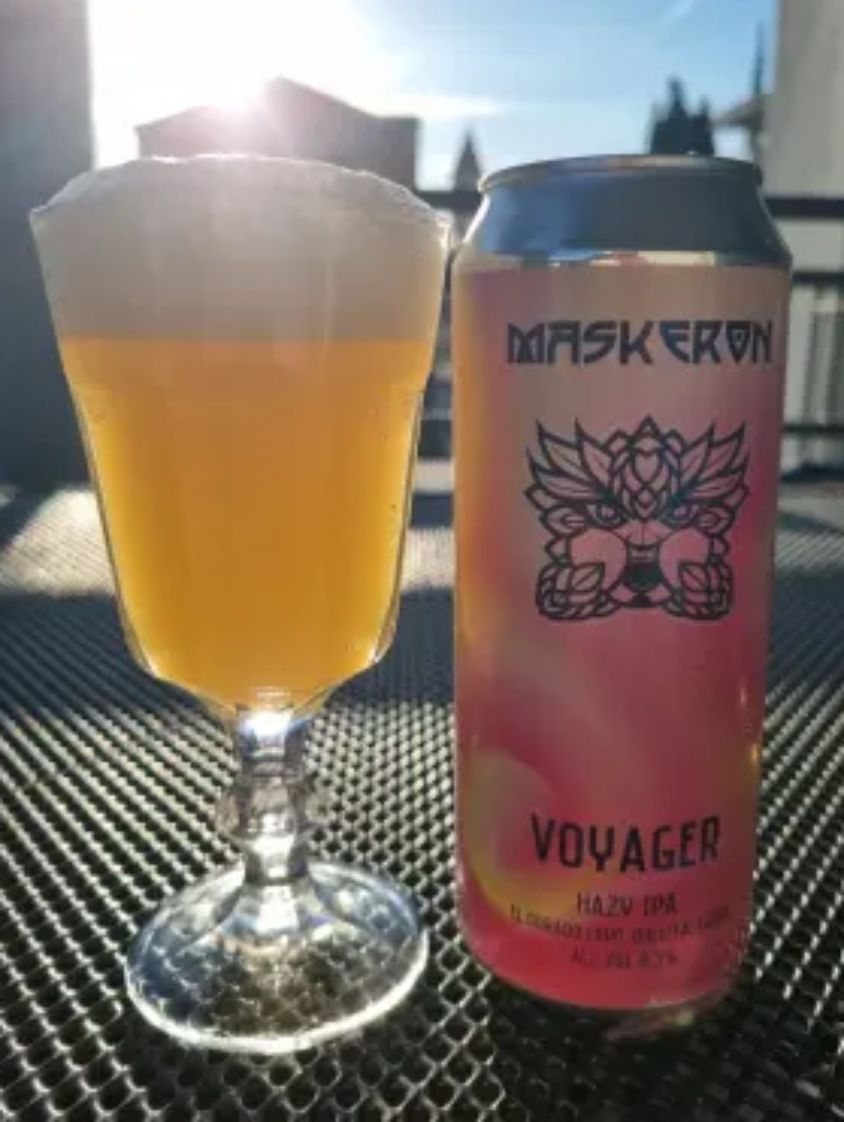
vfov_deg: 63.4
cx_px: 445
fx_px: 909
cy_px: 541
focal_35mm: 28
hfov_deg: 49.8
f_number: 1.8
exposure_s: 1/3560
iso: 50
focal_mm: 5.4
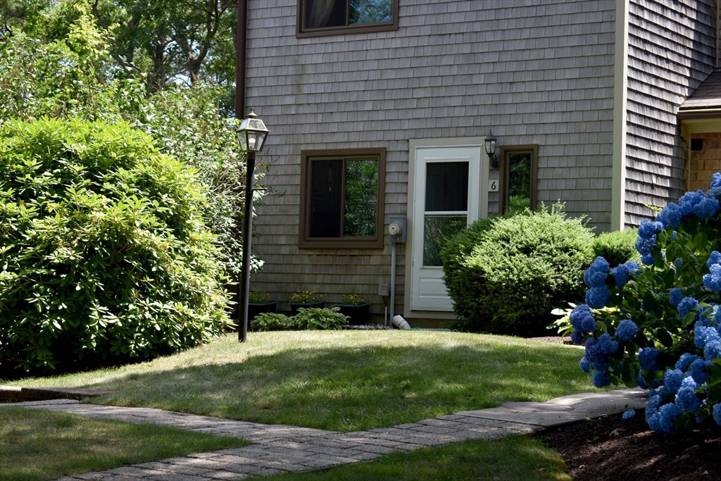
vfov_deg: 16.6
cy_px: 240
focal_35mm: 82
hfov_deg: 24.6
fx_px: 1652
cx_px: 360
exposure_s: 1/250
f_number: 5.6
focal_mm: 55
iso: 200
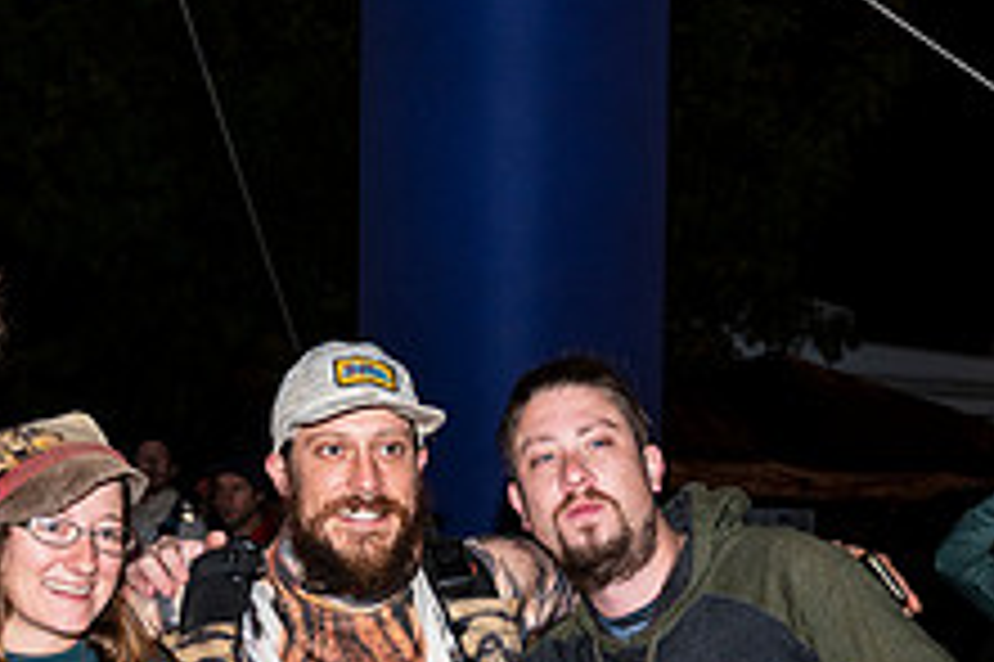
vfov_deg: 13.6
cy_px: 582
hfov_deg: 20.3
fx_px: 2759
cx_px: 267
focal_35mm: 100
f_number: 4
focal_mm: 33
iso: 320
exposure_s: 1/200
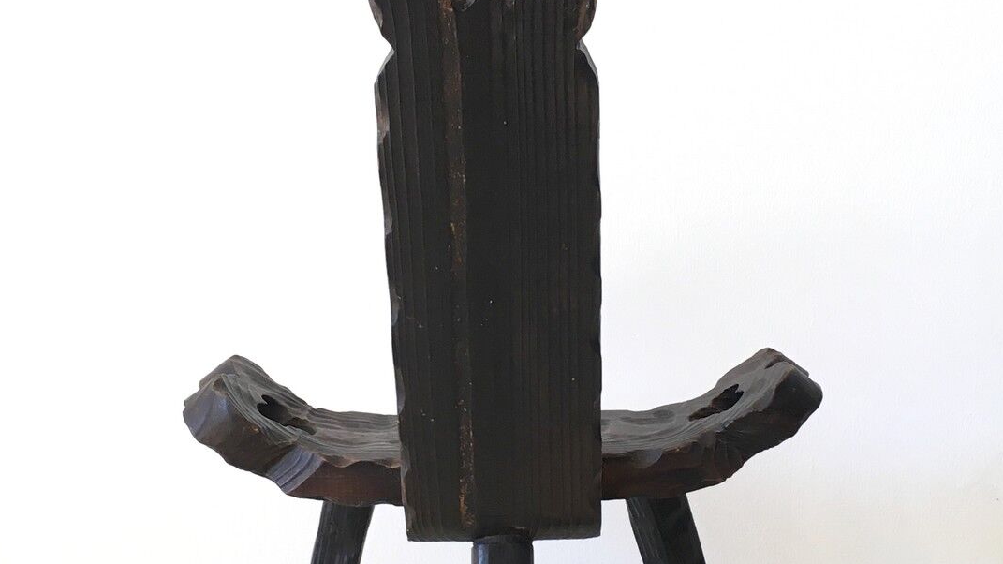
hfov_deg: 35.5
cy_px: 355
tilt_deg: -7.6
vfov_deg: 20.3
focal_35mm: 59
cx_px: 509
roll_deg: +2.4
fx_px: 1569
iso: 25
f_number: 2.2
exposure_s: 1/33
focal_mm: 4.15
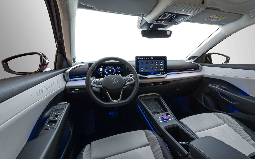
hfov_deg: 101.4
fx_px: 104
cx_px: 133
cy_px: 74
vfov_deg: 74.7
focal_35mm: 15
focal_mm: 14
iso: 100
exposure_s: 5
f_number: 14
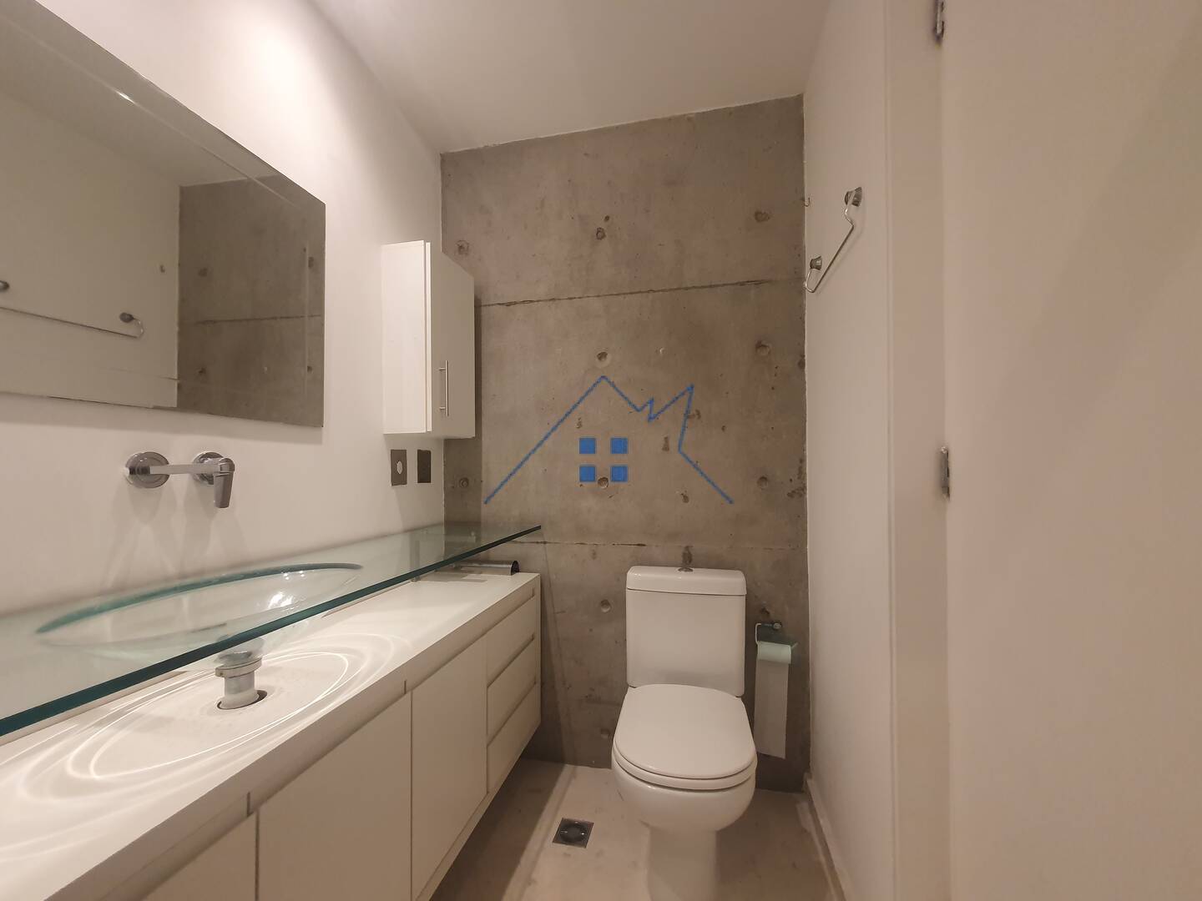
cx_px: 601
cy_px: 450
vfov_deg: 89.9
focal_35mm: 13
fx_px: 451
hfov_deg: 106.2
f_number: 2.2
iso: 250
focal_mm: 1.8
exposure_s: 1/60
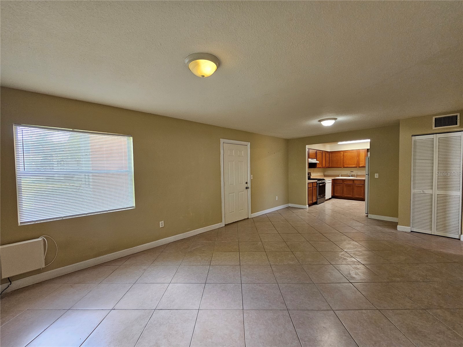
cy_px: 174
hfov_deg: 106.2
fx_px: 174
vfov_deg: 89.9
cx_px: 232
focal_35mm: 13
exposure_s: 1/60
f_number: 2.2
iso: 200
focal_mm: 2.2
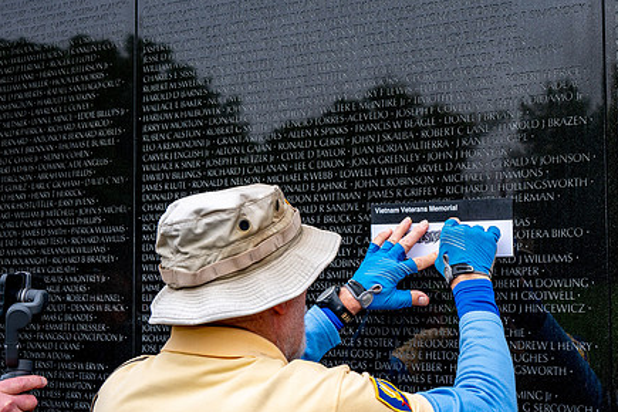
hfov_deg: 35.3
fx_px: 961
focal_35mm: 56
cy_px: 237
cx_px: 406
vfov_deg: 24.2
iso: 560
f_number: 8
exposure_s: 1/640
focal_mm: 42
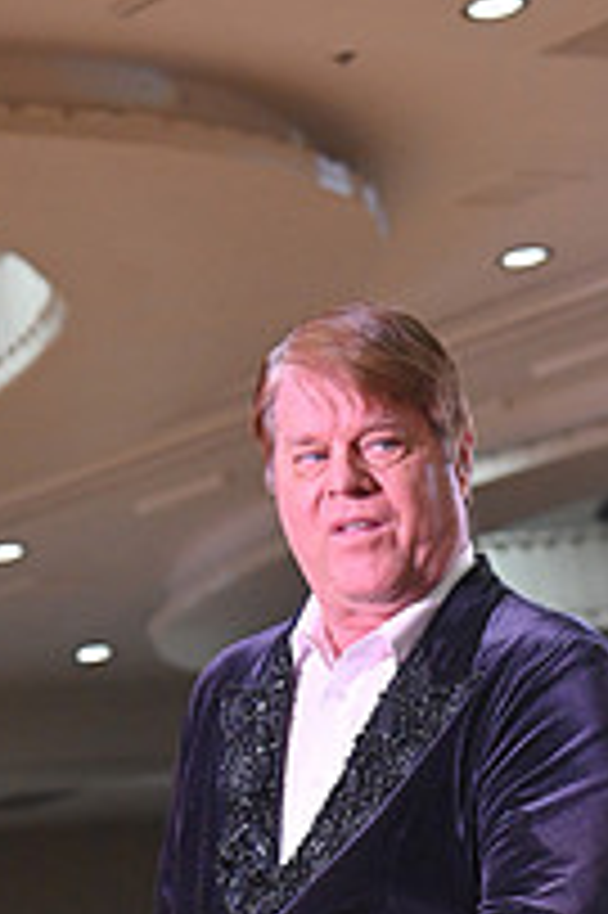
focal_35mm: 189
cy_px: 1265
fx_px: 4796
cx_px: 736
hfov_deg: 7.2
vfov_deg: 10.6
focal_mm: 66
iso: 2500
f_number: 5
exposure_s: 1/320
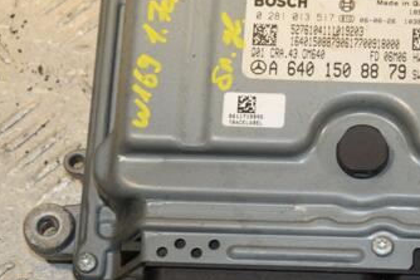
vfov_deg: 9.8
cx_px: 312
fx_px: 1634
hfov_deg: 14.6
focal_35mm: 140
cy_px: 163
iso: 800
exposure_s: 1/200
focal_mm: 52
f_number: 6.3
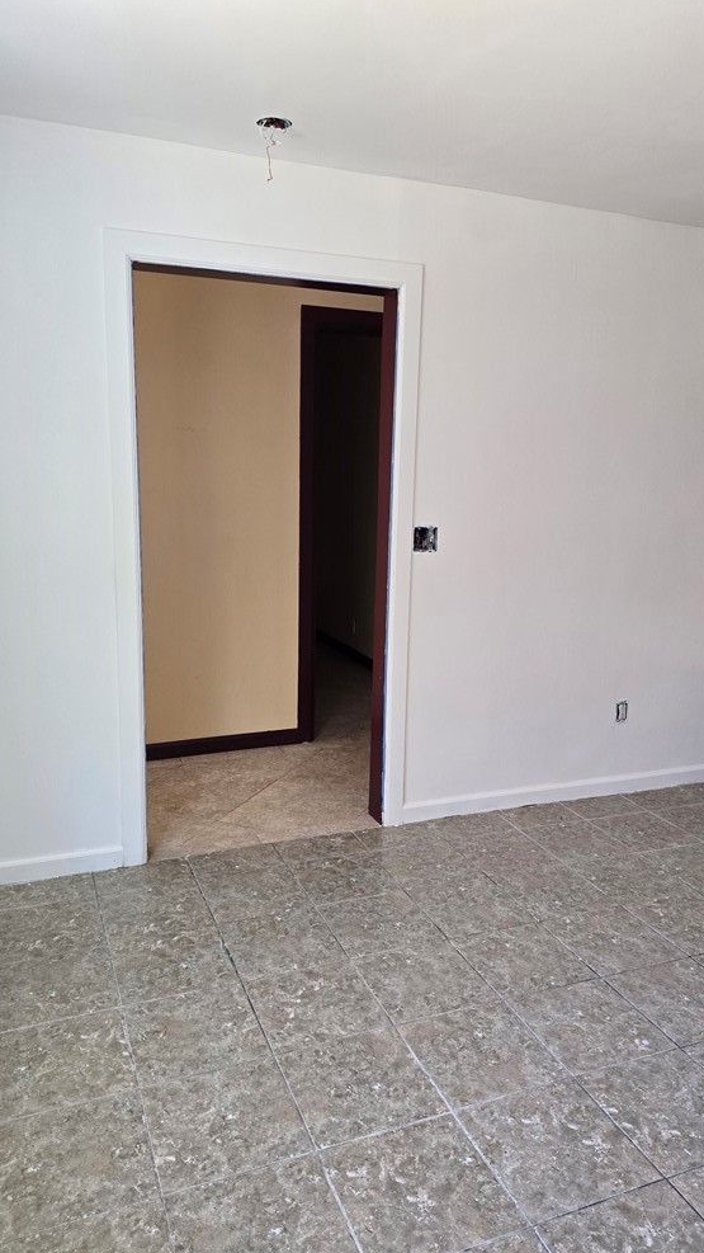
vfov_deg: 71.9
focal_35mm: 26
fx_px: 863
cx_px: 365
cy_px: 636
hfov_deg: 44.4
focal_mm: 6.3
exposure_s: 1/120
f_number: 1.7
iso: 200
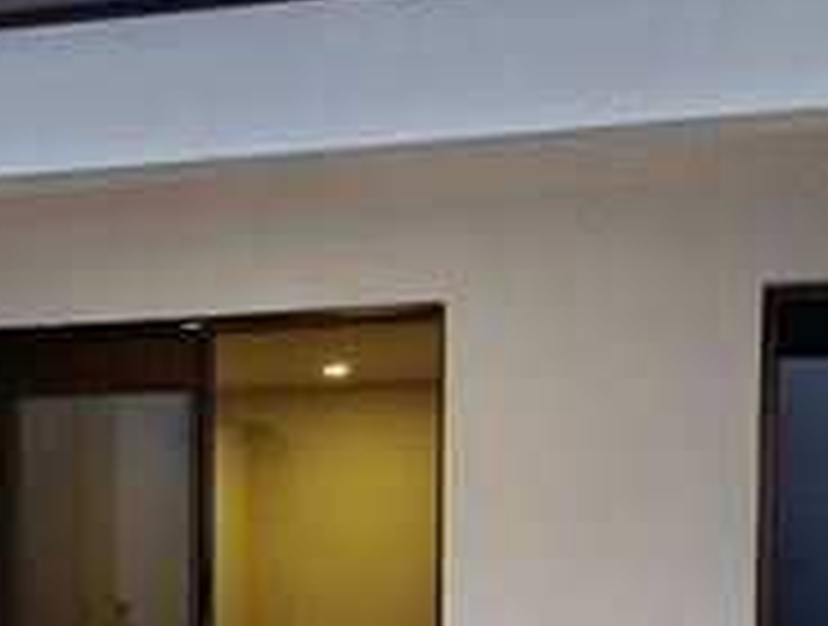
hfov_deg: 25.0
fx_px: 1799
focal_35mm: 75
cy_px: 712
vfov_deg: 18.8
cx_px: 54
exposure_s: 1/120
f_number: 1.65
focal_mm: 6.11
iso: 1171
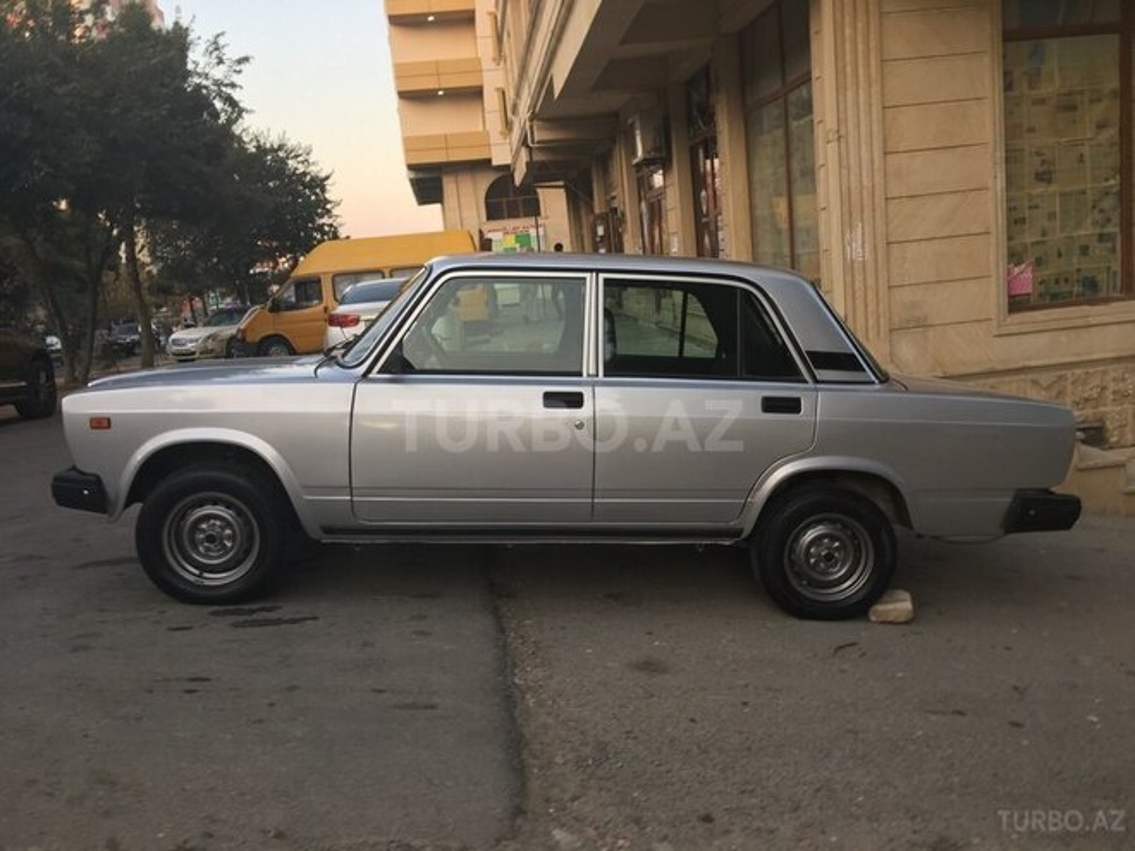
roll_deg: +4.5
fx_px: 951
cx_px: 568
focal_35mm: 29
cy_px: 426
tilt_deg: -10.4
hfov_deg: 61.7
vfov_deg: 48.2
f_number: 2.2
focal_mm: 4.15
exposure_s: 1/50
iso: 25
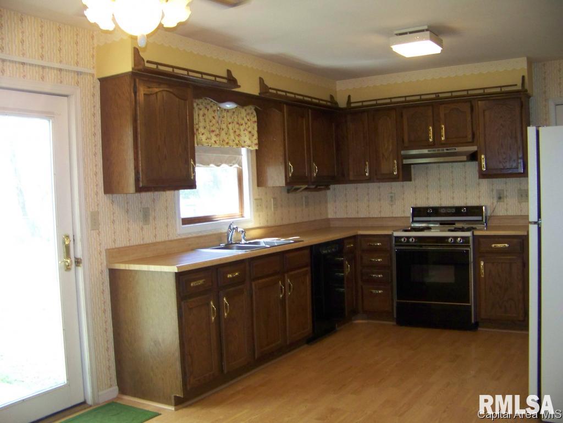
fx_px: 586
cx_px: 282
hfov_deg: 51.3
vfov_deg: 39.7
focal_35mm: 36
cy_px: 212
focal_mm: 5.85
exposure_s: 1/30
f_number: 2.8
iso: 200
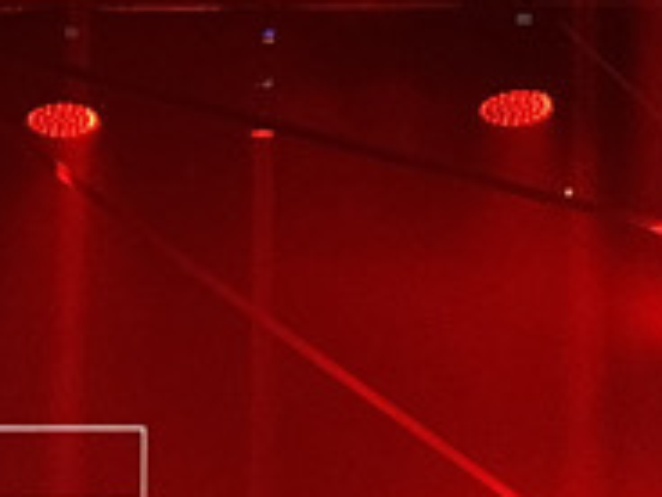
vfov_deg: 7.4
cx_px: -245
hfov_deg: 9.8
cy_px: 618
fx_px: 3787
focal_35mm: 198
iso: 320
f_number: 1.6
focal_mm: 5.96
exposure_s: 1/40
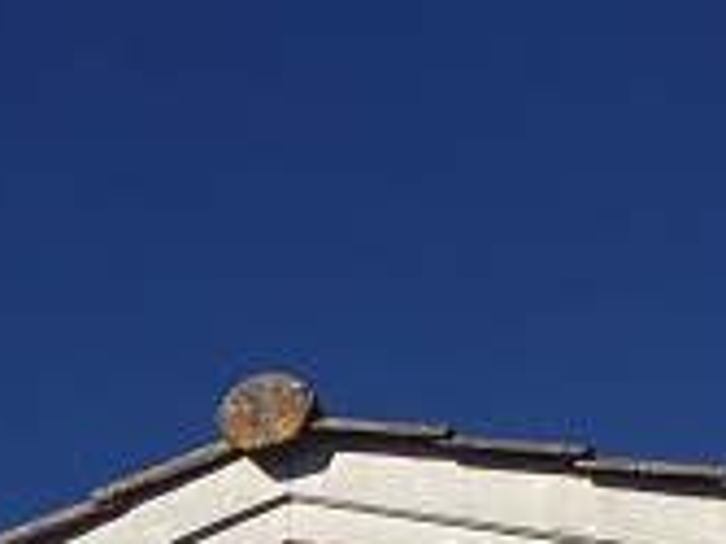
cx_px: -117
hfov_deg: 11.2
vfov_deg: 7.8
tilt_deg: +11.8
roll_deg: -0.4
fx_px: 3647
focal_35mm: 174
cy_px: 1353
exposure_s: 1/3205
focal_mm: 4.15
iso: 25
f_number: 2.2
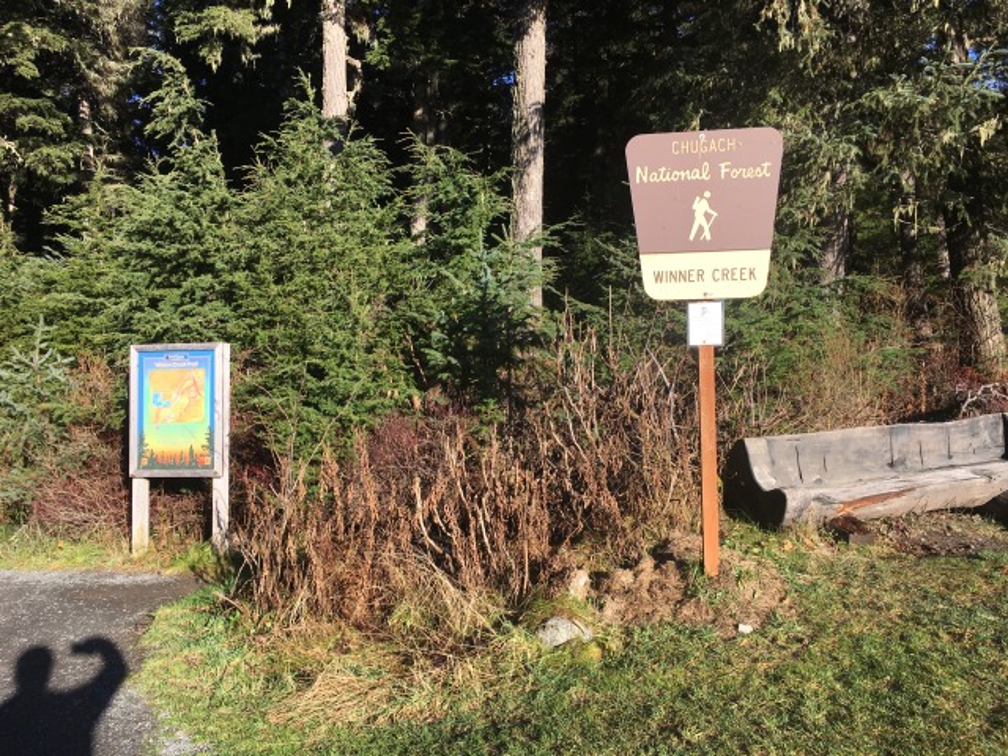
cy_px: 378
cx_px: 504
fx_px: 844
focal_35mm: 29
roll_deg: +2.7
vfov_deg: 48.2
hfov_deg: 61.7
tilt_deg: +0.5
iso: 25
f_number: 2.2
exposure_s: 1/874
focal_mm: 4.15
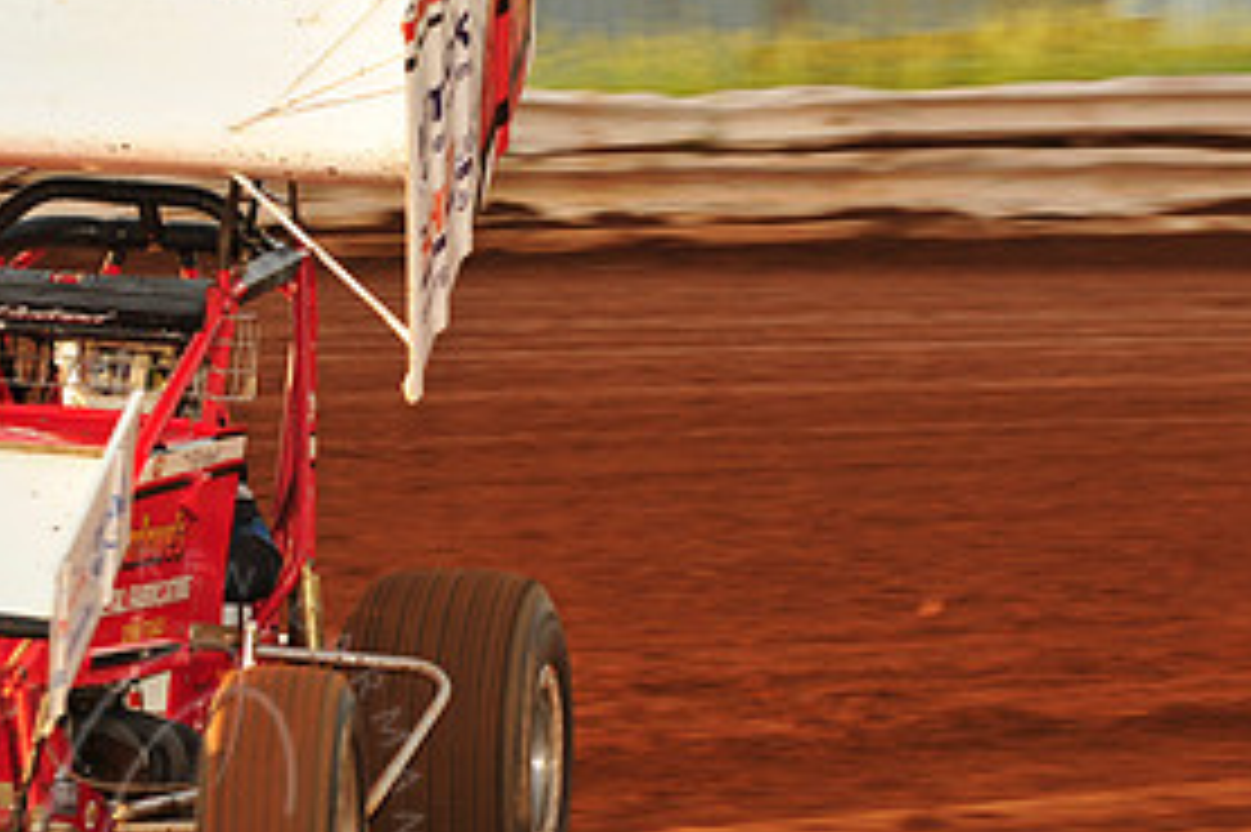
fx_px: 7258
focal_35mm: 209
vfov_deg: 6.6
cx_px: 148
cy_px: 405
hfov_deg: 9.8
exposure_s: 1/320
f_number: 8
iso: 400
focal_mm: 100
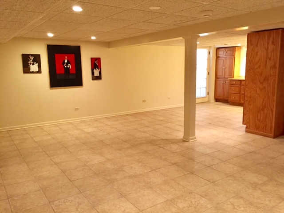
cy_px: 106
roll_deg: +2.0
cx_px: 142
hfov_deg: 61.7
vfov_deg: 48.2
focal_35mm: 29
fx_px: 238
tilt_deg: -9.2
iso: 200
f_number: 2.2
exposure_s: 1/30
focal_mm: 4.15
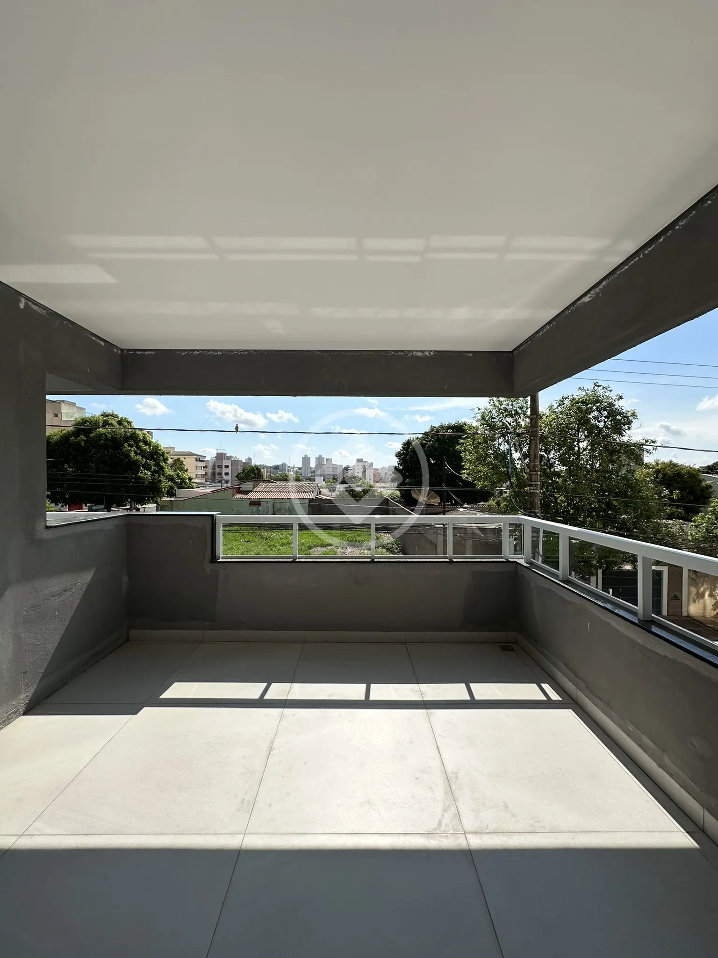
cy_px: 479
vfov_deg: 102.1
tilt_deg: +0.3
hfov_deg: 85.7
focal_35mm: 14
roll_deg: +0.0
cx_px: 359
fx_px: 387
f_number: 2.2
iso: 50
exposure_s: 1/2618
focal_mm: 2.22
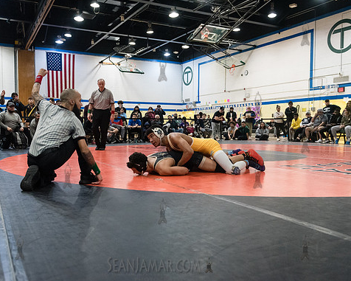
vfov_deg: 45.8
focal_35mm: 32
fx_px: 332
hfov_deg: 55.6
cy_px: 140
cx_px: 162
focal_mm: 28
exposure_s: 1/500
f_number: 3.2
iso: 8000
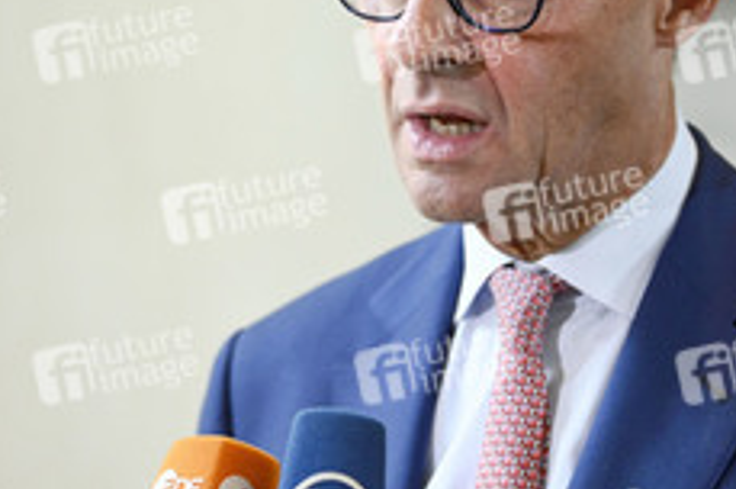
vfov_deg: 9.2
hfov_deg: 13.9
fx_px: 3021
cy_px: 125
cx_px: 480
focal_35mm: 148
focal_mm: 75
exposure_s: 1/640
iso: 5000
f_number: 3.5
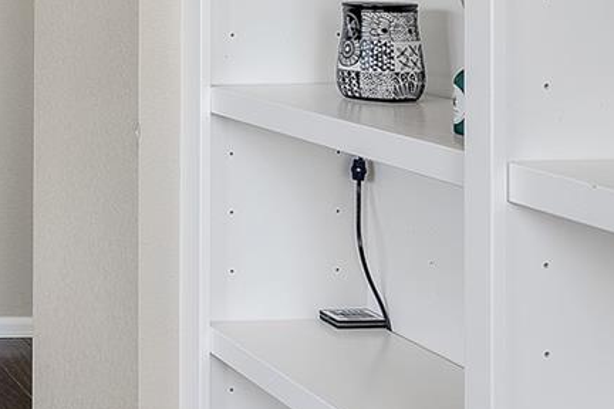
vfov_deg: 20.0
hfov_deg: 21.6
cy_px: -40
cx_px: -459
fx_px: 1106
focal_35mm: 65
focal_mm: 17.5
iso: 100
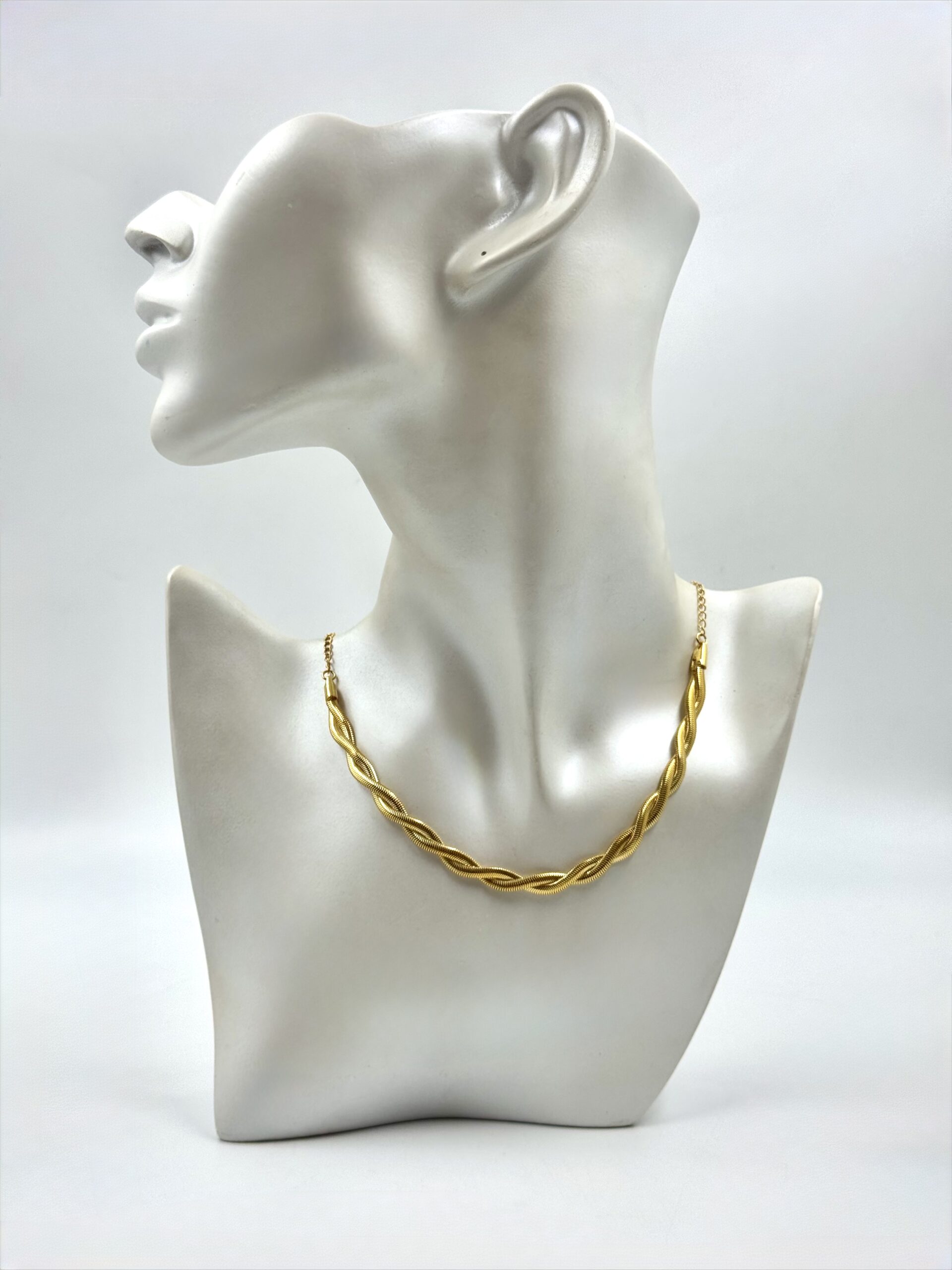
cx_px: 476
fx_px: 1760
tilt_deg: -8.0
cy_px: 635
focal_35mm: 48
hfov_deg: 30.3
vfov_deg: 39.7
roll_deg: +2.6
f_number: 1.78
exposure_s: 1/1193
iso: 64
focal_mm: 6.76
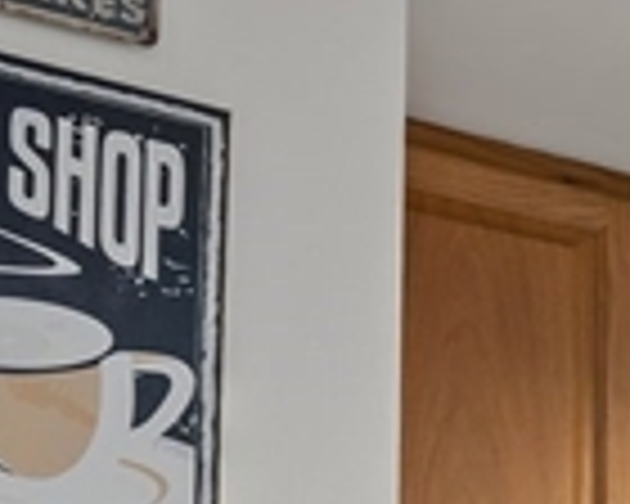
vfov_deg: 11.4
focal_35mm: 117
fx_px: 2182
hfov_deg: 12.9
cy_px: 1114
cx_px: 1476
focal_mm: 17
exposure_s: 1.6
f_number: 8
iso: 125
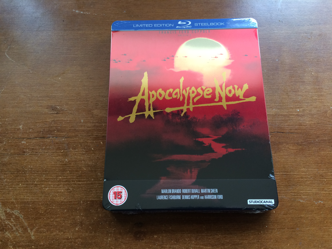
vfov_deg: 48.2
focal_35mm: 29
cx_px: 166
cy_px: 124
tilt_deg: -72.4
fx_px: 278
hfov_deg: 61.7
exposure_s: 1/40
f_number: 2.2
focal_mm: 4.15
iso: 40
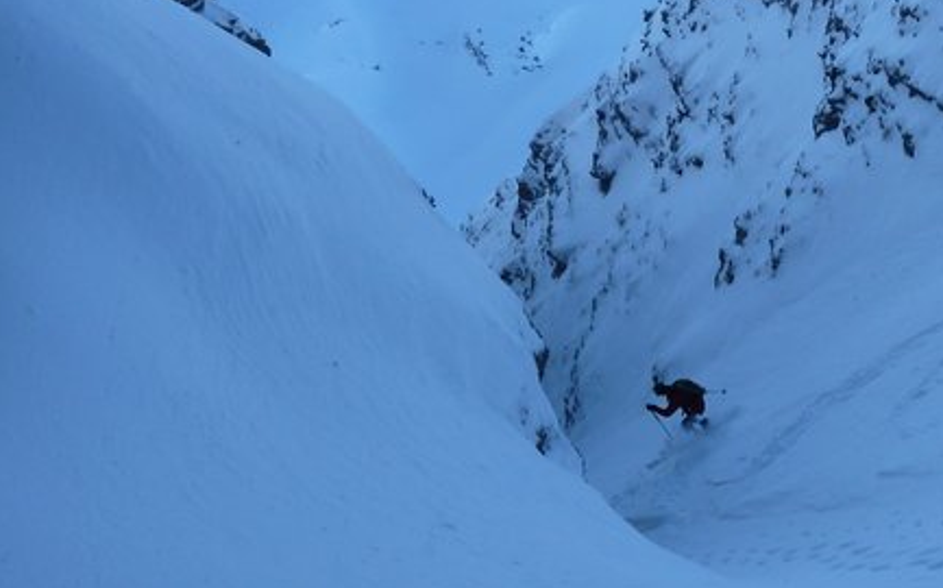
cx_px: 815
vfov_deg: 26.2
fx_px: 1258
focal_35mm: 49
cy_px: 362
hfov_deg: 38.7
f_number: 4
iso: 80
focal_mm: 4.1
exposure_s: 1/250
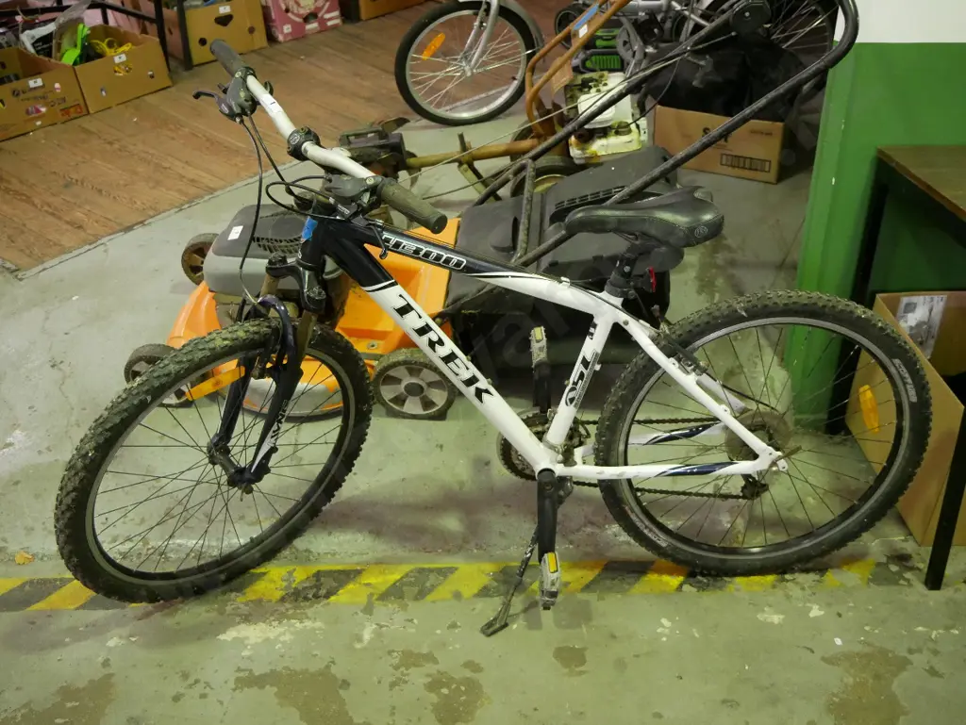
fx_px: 949
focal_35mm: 34
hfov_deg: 53.9
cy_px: 362
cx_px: 483
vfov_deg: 41.8
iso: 3200
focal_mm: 17
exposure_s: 1/125
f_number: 3.8
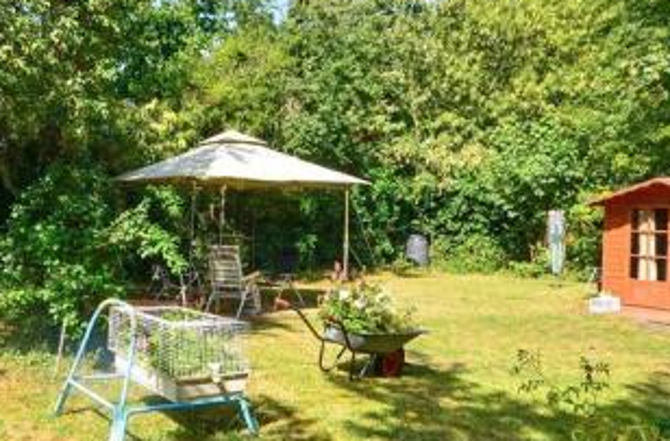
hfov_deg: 56.4
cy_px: 230
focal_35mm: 32
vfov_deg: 40.8
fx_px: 593
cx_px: 178
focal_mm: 10
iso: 200
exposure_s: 1/60
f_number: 11
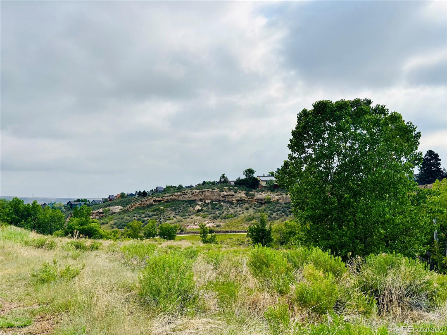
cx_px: 224
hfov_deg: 67.3
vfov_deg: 53.1
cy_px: 168
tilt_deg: +4.8
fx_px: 336
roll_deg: +0.4
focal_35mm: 26
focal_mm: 5.96
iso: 50
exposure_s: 1/5076
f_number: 1.6
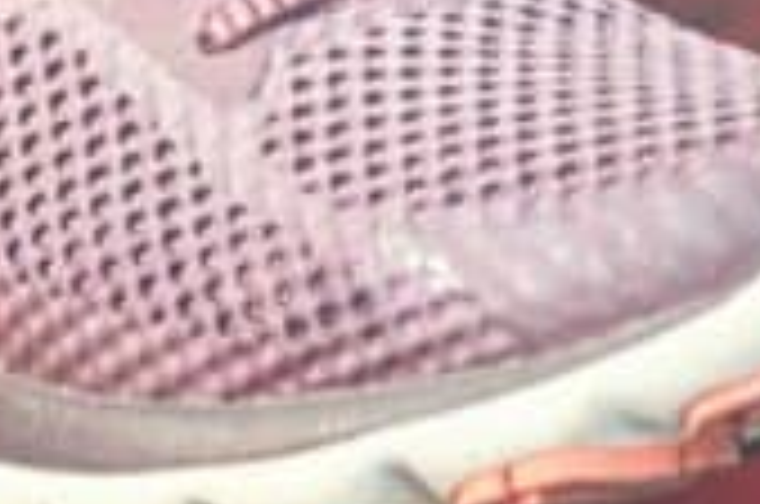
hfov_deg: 4.3
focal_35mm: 480
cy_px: -934
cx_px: -472
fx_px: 10114
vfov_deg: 2.8
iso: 200
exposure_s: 1/680
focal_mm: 52.7
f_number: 4
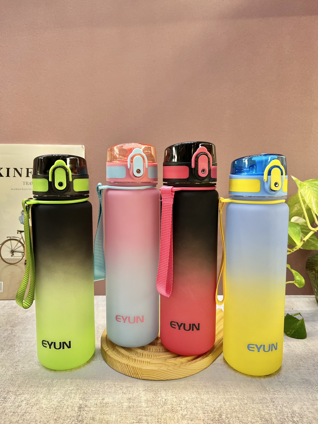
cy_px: 212
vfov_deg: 67.3
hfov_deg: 53.1
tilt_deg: -7.3
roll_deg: +0.6
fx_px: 318
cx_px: 159
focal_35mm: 26
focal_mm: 5.1
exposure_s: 1/100
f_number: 1.6
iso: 125
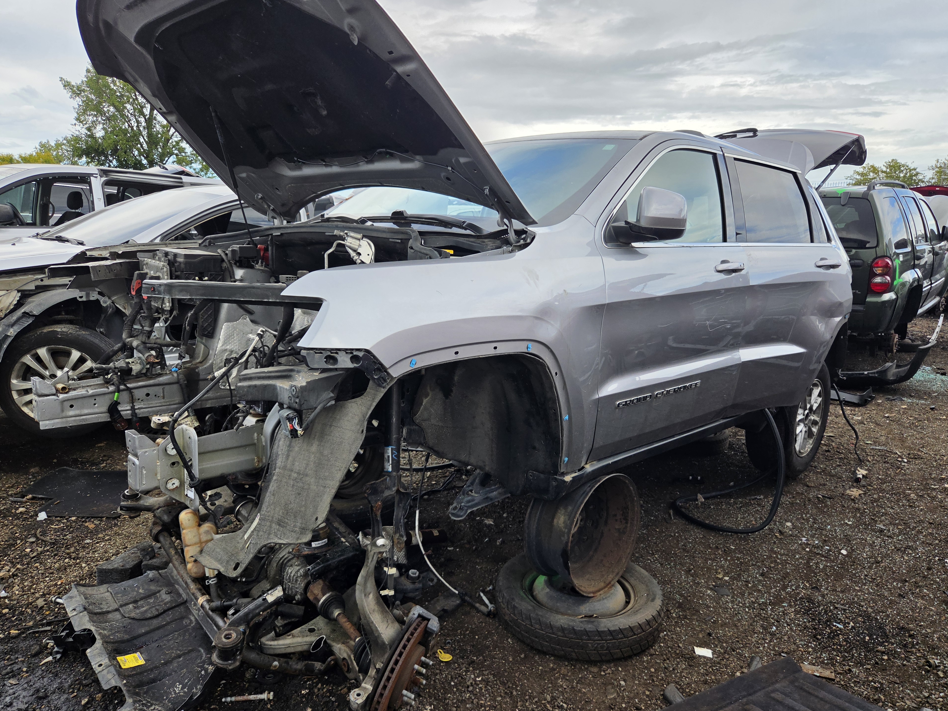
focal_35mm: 24
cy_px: 370
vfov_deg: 56.8
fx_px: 657
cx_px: 488
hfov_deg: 71.6
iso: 80
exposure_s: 1/2586
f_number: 1.8
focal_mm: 5.4
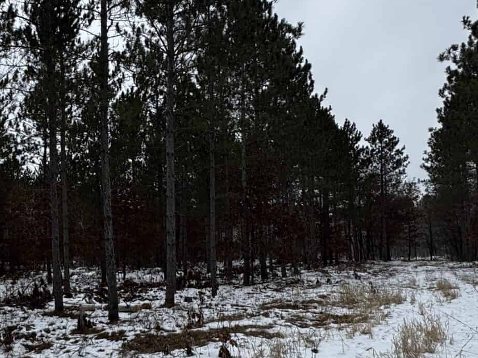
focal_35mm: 39
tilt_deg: +4.7
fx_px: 538
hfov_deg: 45.3
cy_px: 214
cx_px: 91
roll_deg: +0.2
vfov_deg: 36.7
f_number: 2.2
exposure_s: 1/591
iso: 40
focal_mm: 2.22
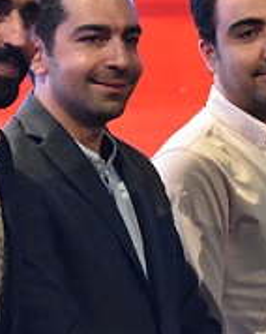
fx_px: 4219
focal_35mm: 428
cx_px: 176
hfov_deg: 3.6
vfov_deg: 4.5
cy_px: 220
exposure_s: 1/160
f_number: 5.3
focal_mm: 90
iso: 7200
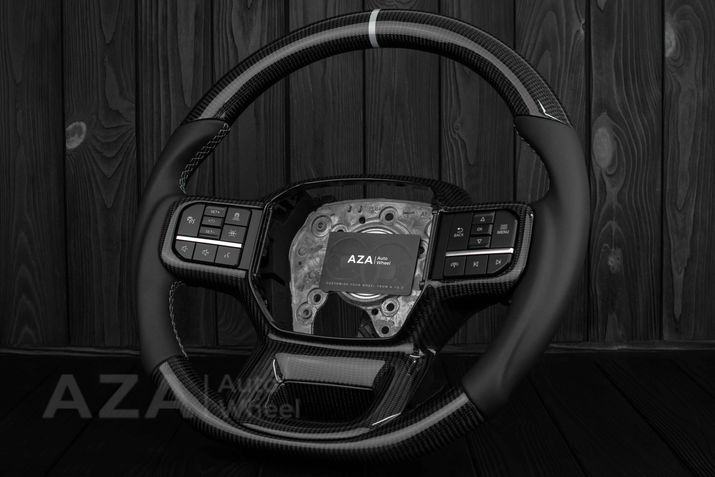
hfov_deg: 37.8
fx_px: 1043
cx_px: 358
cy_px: 238
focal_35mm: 52
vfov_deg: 25.8
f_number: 6.3
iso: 500
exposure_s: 1/125
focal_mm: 35
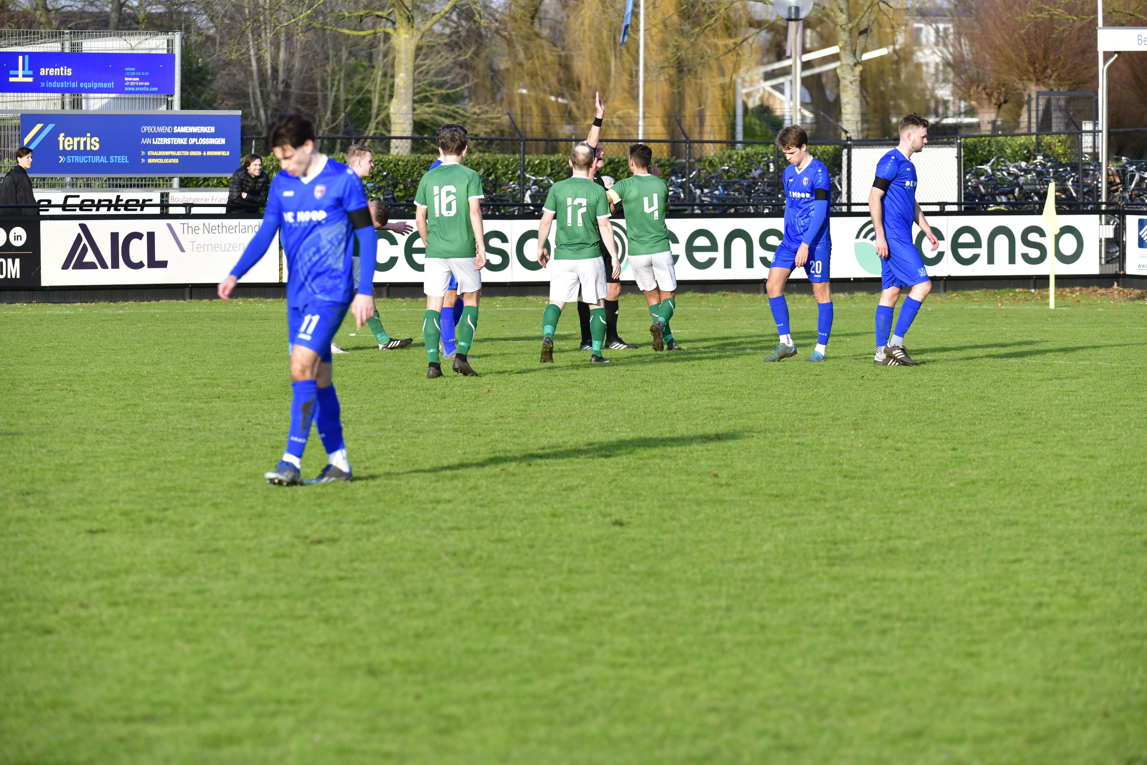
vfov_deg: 4.6
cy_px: 382
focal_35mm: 300
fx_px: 9558
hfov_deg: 6.9
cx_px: 574
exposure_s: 1/1500
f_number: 6.7
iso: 1100
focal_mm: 300
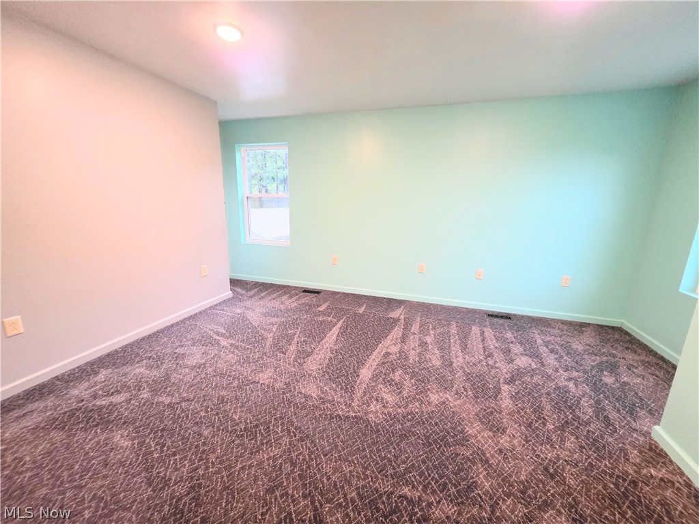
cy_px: 262
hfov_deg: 106.2
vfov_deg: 89.9
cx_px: 350
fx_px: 263
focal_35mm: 13
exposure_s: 1/60
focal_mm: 2.2
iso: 800
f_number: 1.9
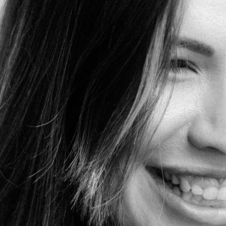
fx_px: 1847
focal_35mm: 250
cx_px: 237
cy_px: 325
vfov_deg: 6.9
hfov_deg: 7.0
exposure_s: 1/500
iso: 400
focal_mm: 50
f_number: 1.4
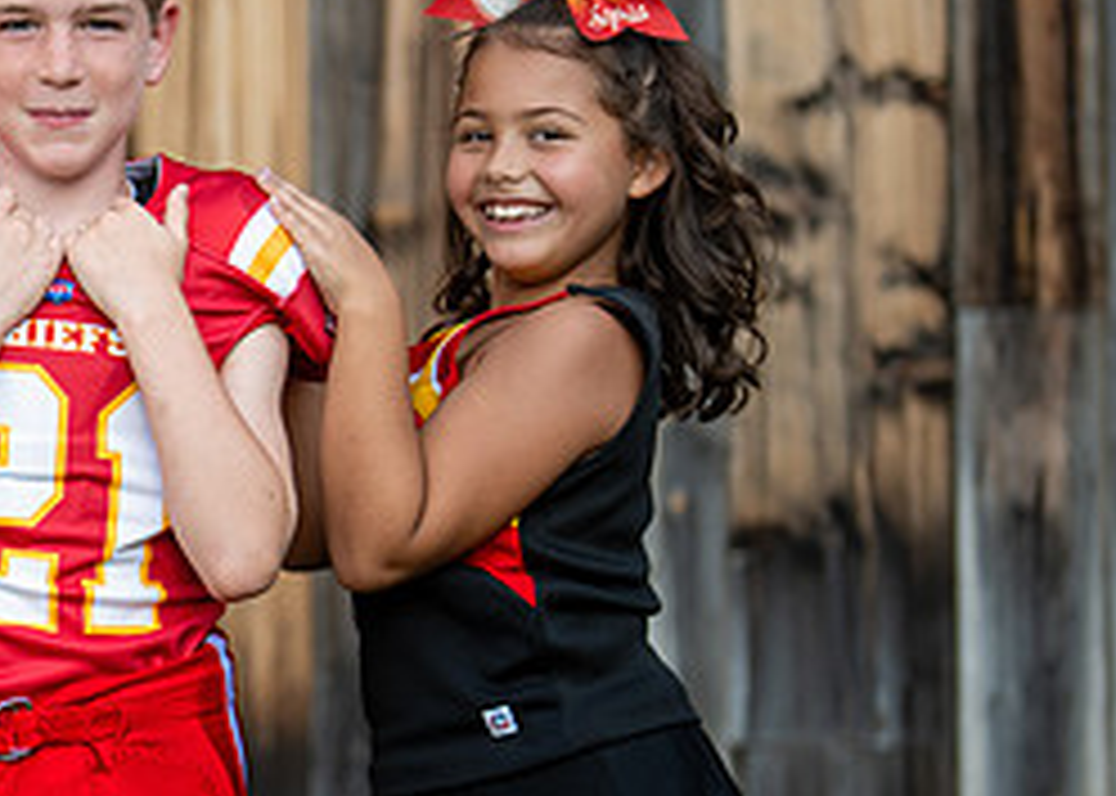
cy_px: 615
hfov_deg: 13.0
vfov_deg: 9.4
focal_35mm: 153
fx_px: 4848
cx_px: 51
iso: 125
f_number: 1.2
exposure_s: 1/2500
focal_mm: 50
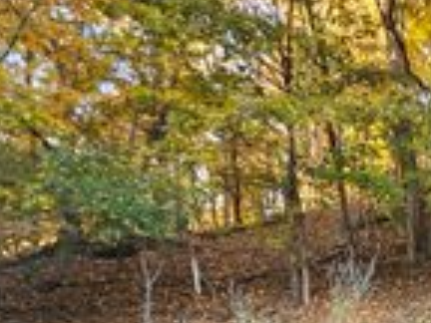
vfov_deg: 33.1
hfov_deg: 35.7
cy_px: 336
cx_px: 534
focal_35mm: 39
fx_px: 486
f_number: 2.2
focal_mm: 2.2
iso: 64
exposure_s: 1/60
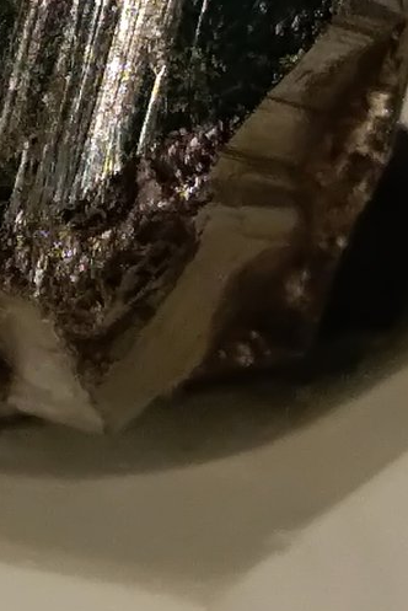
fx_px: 1477
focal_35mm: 87
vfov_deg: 22.1
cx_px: -92
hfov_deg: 15.1
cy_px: -64
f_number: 2
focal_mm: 3.54
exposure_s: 1/33.3
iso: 207
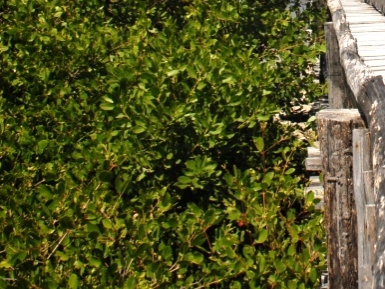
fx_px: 767
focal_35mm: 69
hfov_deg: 26.4
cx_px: 403
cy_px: -34
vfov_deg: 20.2
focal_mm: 18
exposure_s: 1/640
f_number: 13
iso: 200
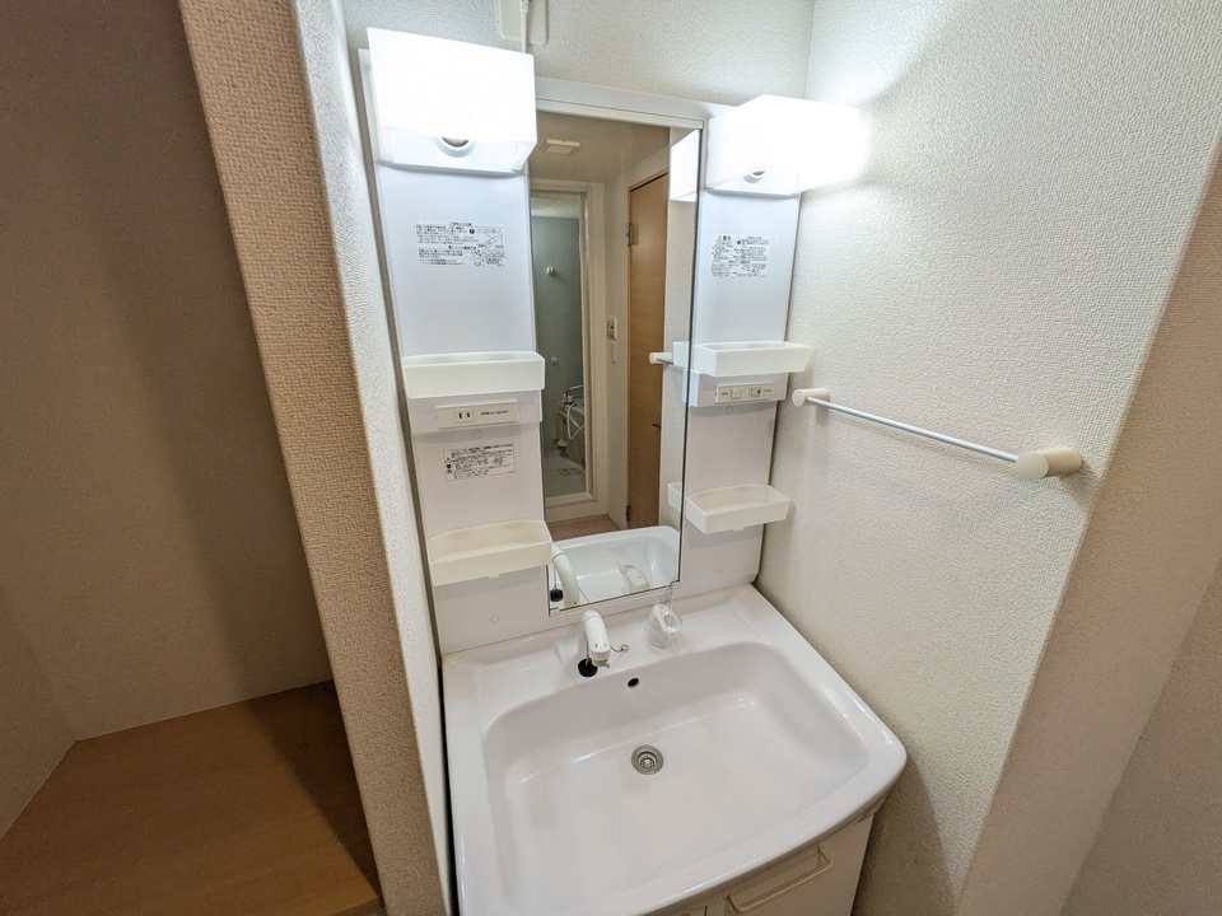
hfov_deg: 102.1
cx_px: 611
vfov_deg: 85.7
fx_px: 494
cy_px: 458
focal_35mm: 14
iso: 53
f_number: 2.2
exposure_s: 1/60
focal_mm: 1.83
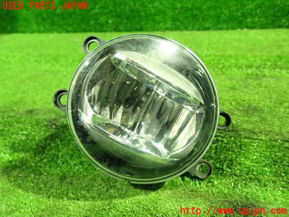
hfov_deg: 60.0
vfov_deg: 46.8
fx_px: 250
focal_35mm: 30
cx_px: 144
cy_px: 108
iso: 800
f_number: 2.3
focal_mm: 5.4
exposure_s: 1/15
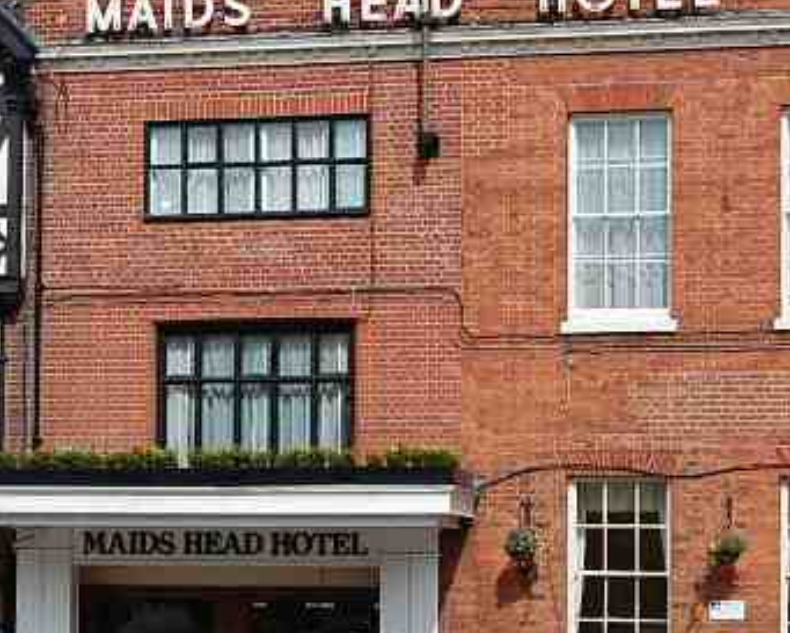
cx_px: 250
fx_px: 2596
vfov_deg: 13.9
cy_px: 399
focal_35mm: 111
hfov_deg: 17.3
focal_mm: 32
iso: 200
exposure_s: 1/400
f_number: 10
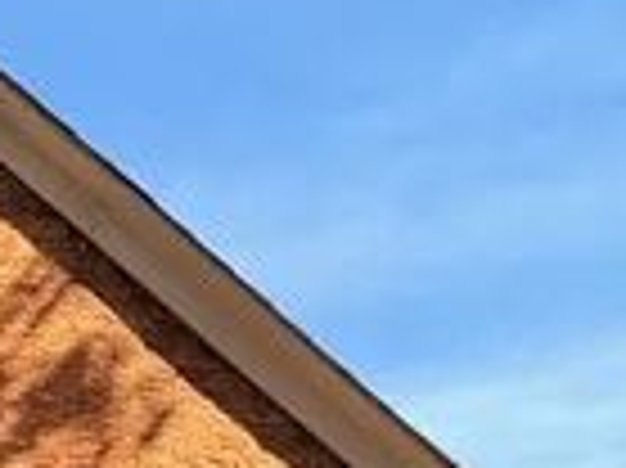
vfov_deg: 7.7
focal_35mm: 177
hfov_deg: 10.9
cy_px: 1188
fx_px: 3198
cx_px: -198
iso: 80
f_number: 1.78
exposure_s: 1/2000
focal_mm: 6.76
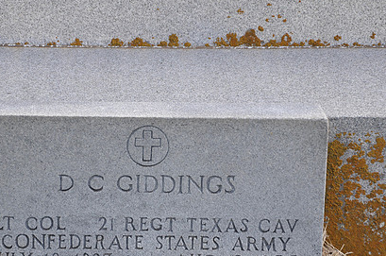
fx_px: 1413
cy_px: 171
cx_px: 154
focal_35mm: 132
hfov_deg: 15.5
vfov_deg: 10.3
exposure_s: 1/125
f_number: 5.6
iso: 220
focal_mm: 62
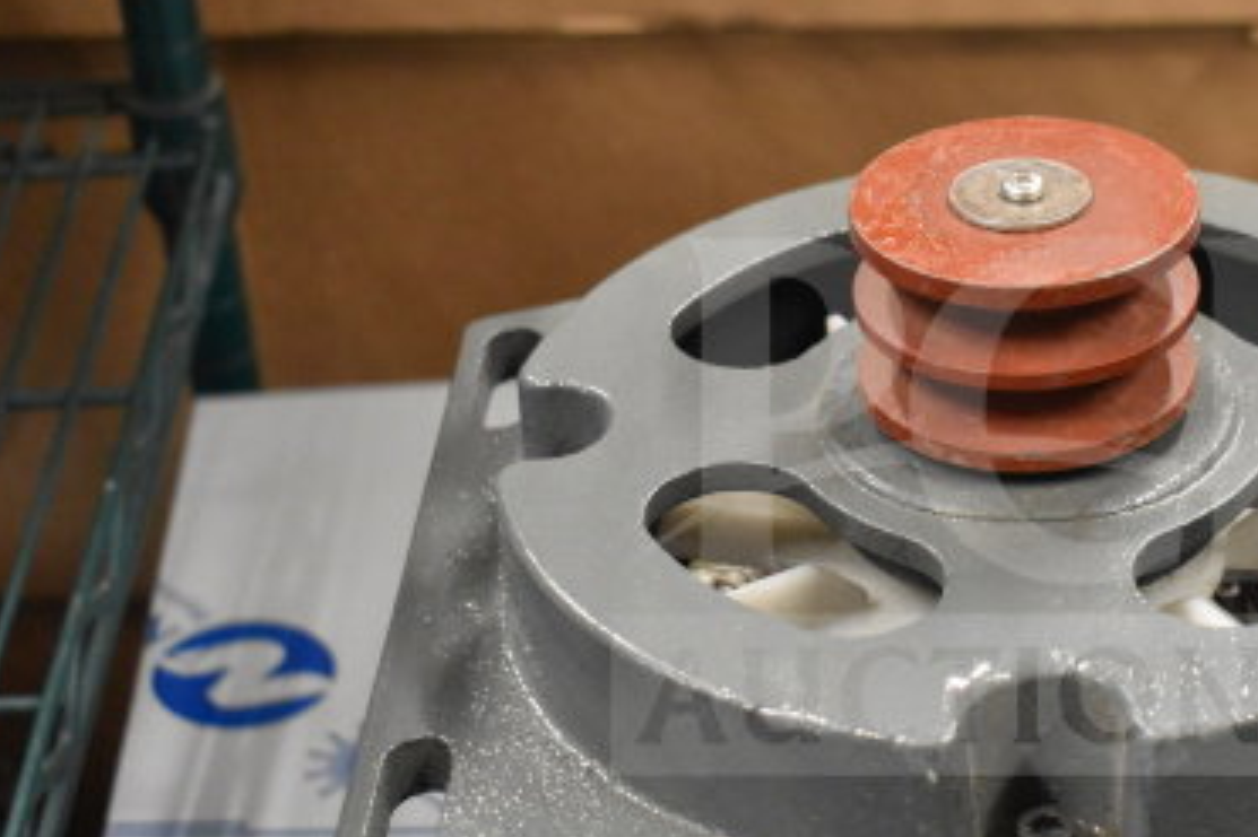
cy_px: 507
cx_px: 990
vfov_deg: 17.2
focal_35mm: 79
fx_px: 2759
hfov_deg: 25.3
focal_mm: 32
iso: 4500
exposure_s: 1/50
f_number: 4.5
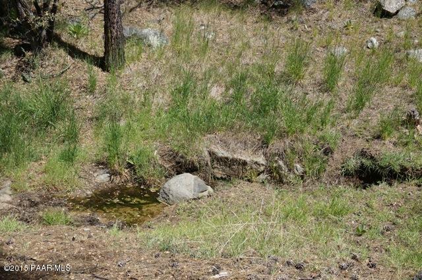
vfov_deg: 27.2
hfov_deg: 40.0
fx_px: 580
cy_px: 140
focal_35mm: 50
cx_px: 211
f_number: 9
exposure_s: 1/160
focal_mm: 33
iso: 100
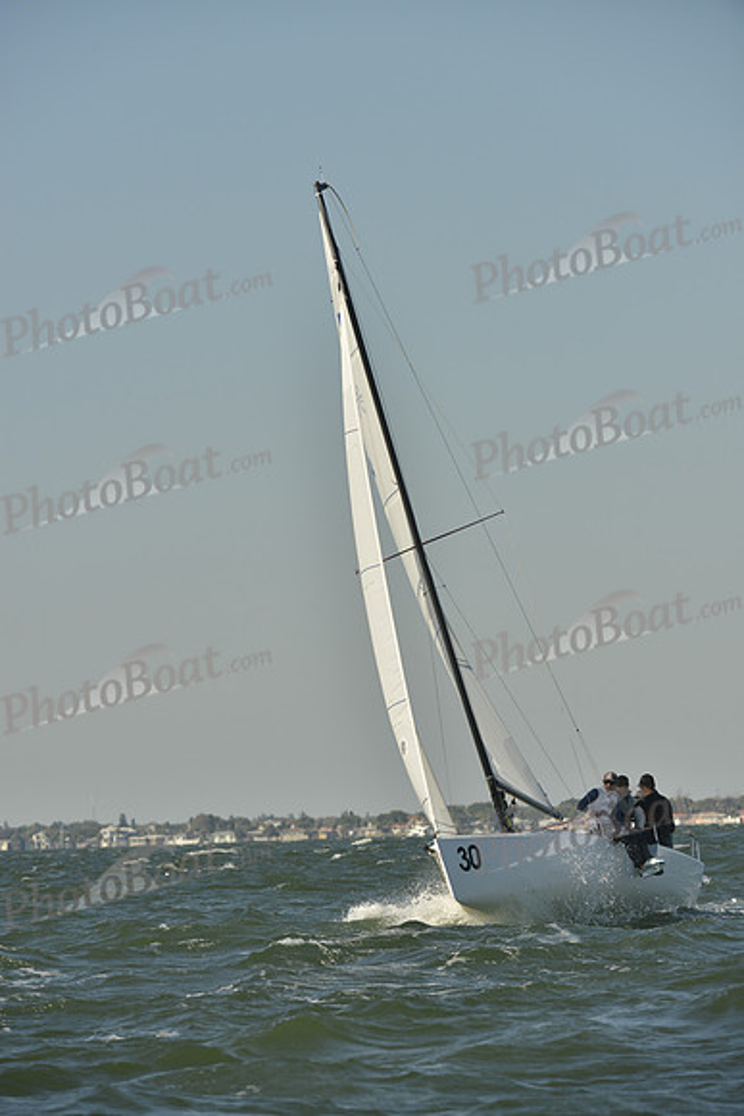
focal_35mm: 240
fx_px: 7435
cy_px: 558
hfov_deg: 5.7
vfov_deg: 8.6
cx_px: 372
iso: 280
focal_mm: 240
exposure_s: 1/1250
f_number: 8
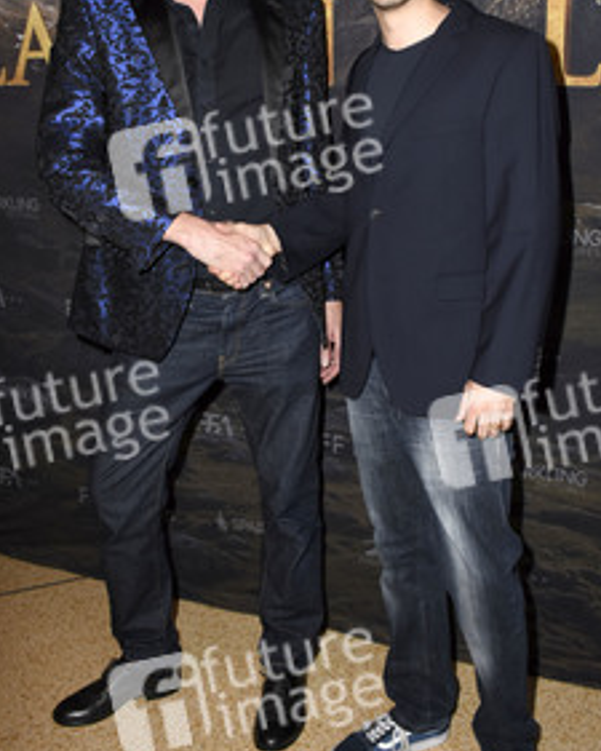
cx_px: 323
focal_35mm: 40
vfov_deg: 45.5
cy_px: 291
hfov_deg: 37.3
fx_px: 889
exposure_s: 1/125
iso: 800
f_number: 5.6
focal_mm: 20
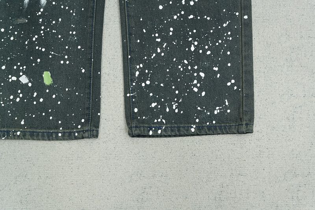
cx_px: 158
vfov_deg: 31.9
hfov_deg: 46.4
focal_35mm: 42
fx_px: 367
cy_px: 105
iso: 1000
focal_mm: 28
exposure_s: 1/160
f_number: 8
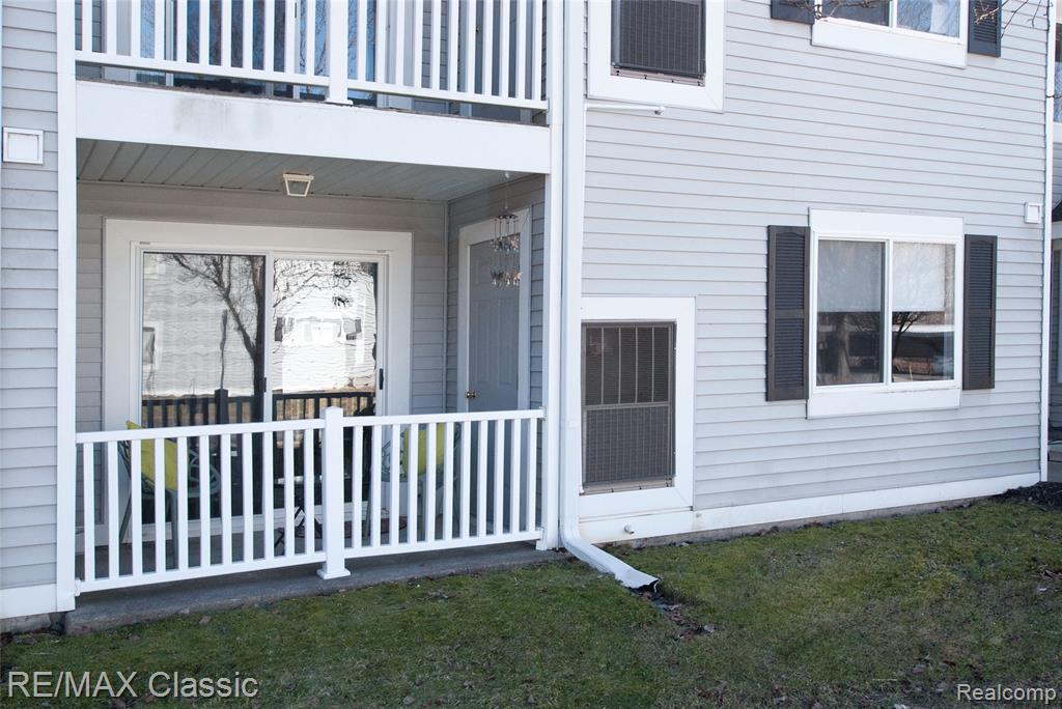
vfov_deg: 43.7
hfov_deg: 61.9
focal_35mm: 30
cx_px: 531
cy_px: 354
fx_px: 885
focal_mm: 20
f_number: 8
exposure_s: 1/250
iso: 800
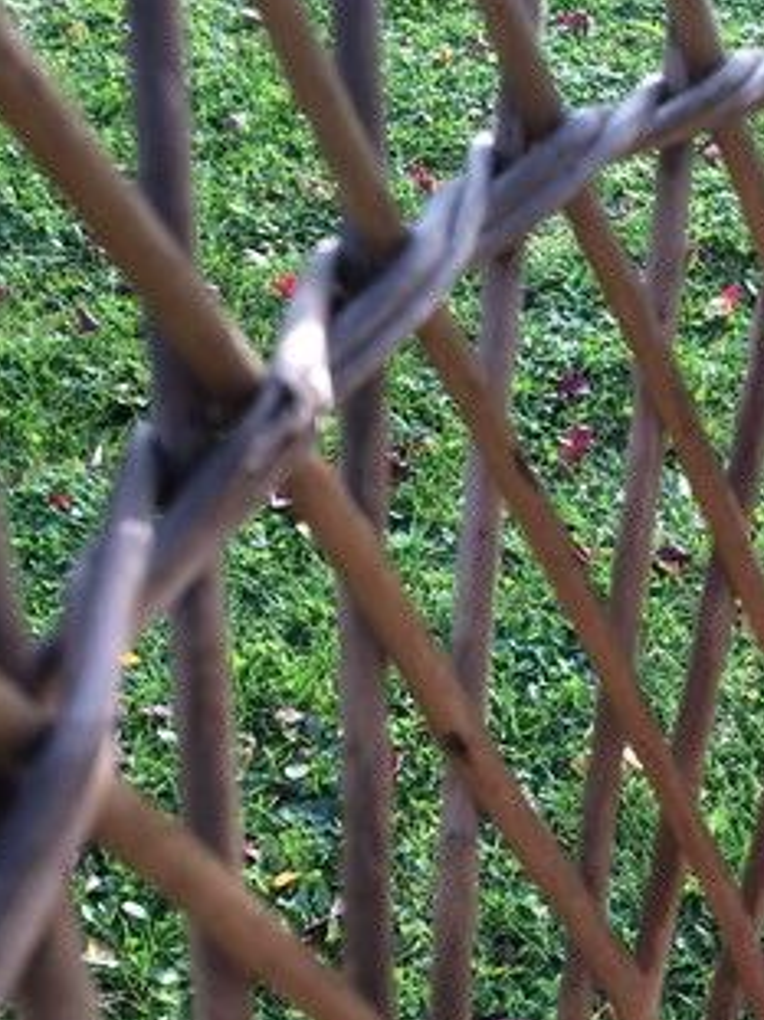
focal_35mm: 56
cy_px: 535
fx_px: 1649
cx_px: 718
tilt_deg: -35.9
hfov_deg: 25.1
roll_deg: +1.5
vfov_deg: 34.4
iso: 32
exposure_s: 1/123
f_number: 2.2
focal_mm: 4.15
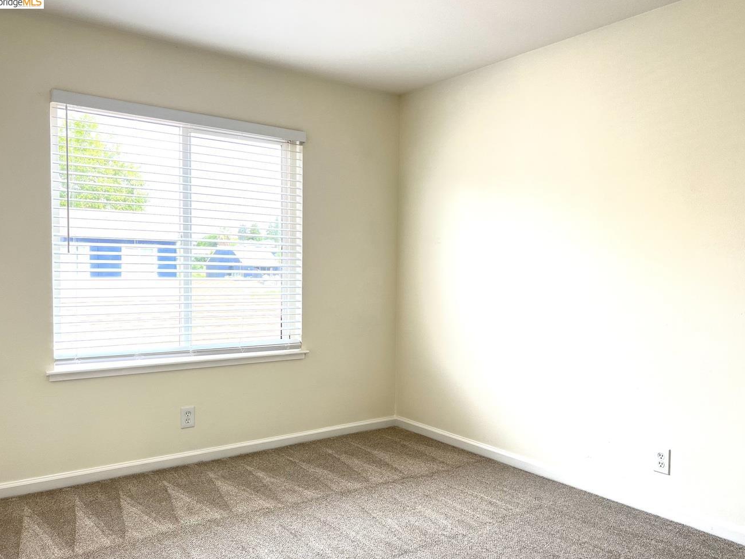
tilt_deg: -3.4
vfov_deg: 48.2
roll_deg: -0.5
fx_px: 624
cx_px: 386
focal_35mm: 29
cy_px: 302
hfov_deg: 61.6
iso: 50
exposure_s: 1/203
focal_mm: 5.7
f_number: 1.5
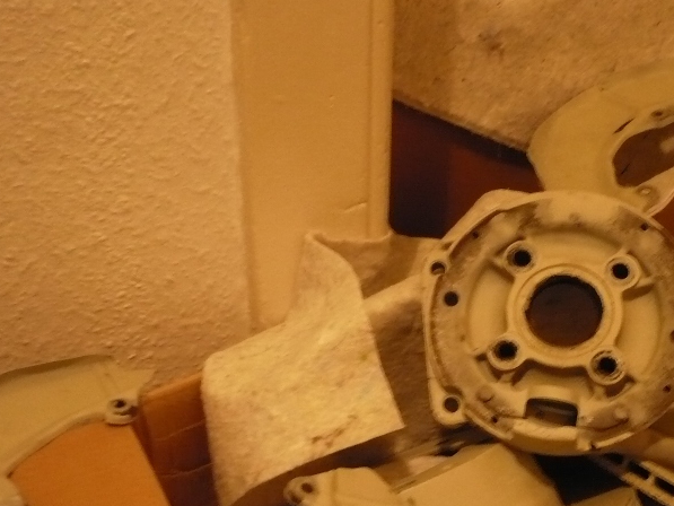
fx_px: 1168
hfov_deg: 31.9
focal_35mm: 60
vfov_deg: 24.2
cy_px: 375
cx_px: 457
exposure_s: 1/8
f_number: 2.8
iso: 320
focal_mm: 5.8
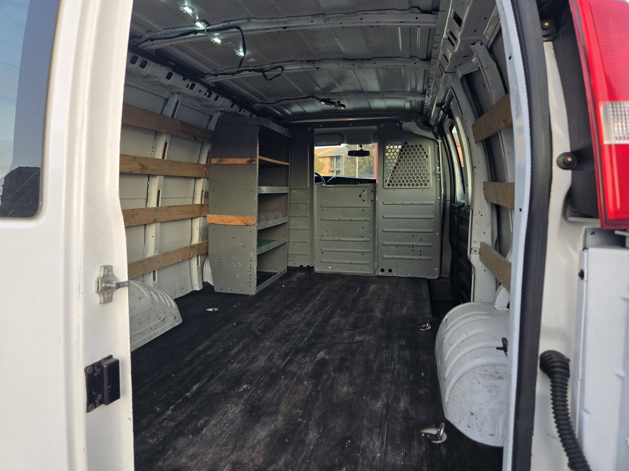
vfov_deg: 58.9
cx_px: 314
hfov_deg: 73.9
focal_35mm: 23
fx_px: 418
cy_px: 236
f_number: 1.8
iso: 64
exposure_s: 1/180
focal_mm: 5.4
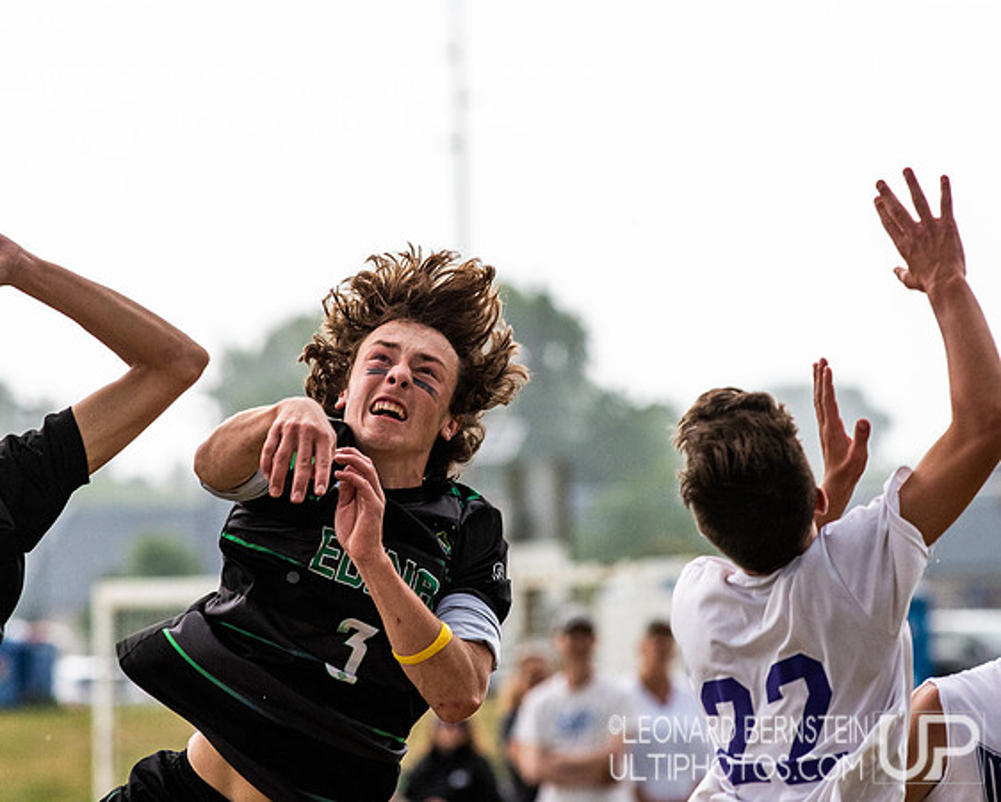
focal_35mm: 524
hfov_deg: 3.7
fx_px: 15522
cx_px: 529
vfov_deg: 3.0
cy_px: 388
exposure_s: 1/2000
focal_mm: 300
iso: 800
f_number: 8
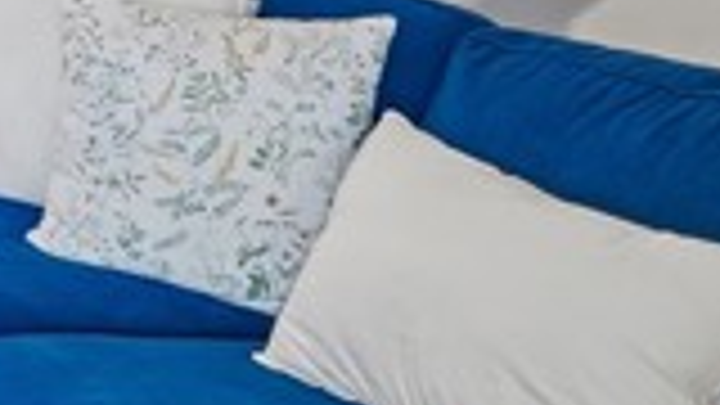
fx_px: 1279
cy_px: -218
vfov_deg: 16.3
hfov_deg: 20.5
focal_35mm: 67
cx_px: -616
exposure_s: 1/4
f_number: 8
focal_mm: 16
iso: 400
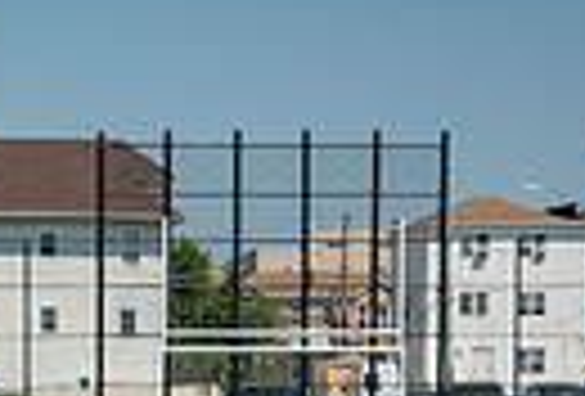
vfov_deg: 6.3
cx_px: -212
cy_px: 780
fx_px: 3477
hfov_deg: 9.4
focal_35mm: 213
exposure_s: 1/800
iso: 100
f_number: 5
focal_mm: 38
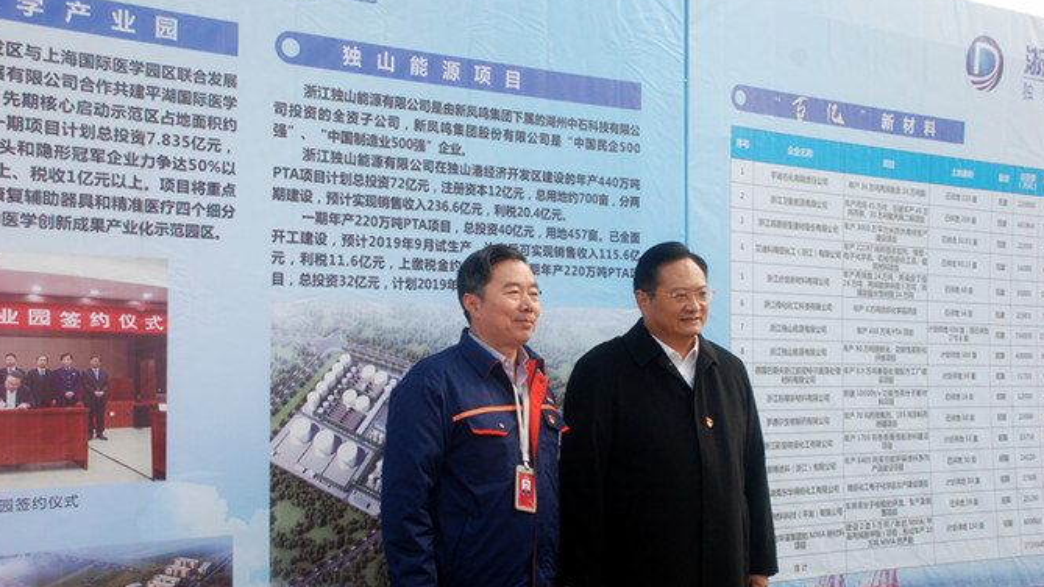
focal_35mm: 50
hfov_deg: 41.7
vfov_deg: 24.2
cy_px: 318
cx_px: 520
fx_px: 1371
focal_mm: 31
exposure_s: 1/200
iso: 250
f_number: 7.1
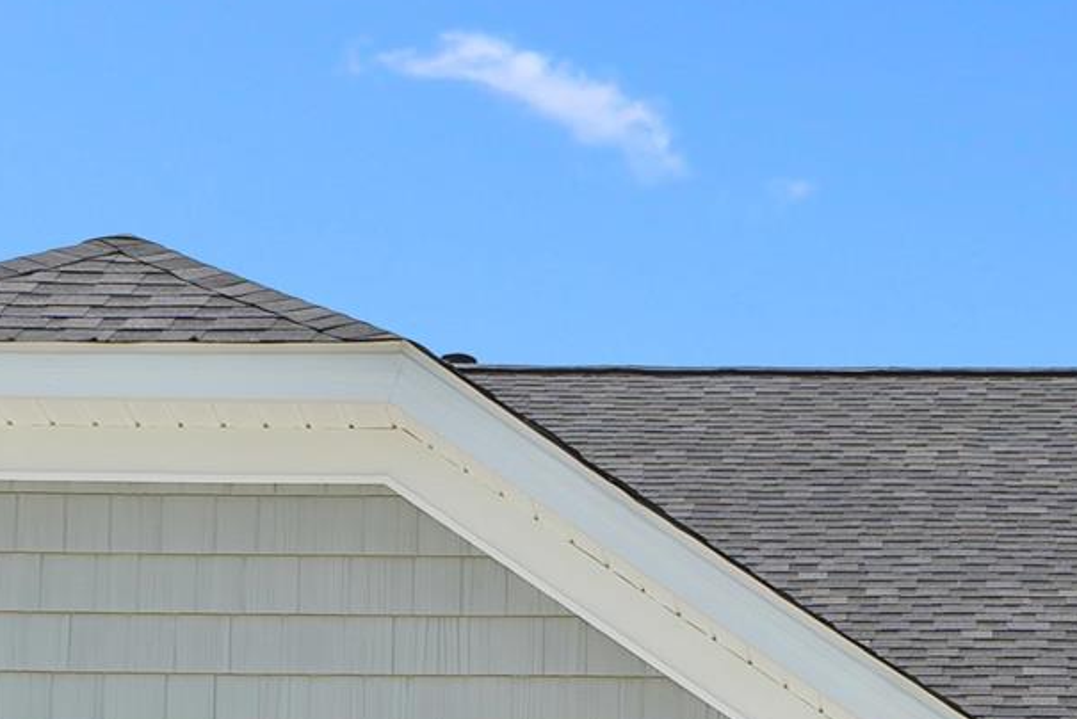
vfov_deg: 9.7
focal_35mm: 137
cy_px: 1116
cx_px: 958
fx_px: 4100
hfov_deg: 14.8
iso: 160
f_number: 8
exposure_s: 1/250
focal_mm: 27
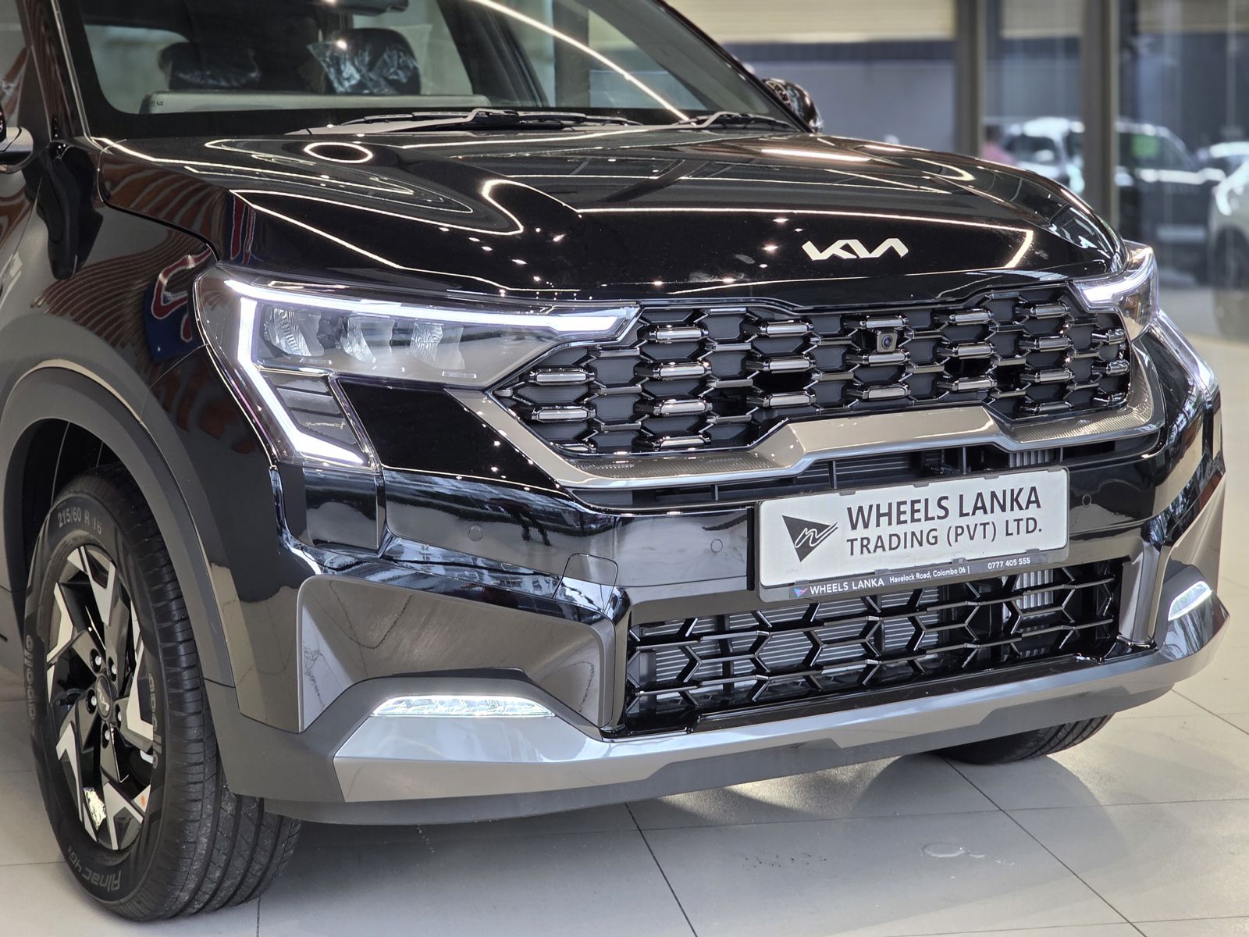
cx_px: 624
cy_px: 468
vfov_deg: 21.3
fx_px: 2490
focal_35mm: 69
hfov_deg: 28.2
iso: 125
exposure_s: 1/40
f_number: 2.4
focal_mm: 7.9
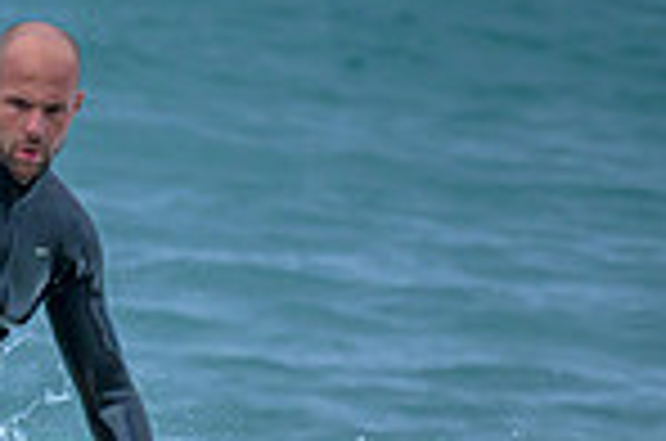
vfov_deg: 0.3
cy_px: 697
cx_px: -736
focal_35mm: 4321
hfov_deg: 0.5
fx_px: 79766
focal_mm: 800
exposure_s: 1/2000
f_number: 6.3
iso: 360
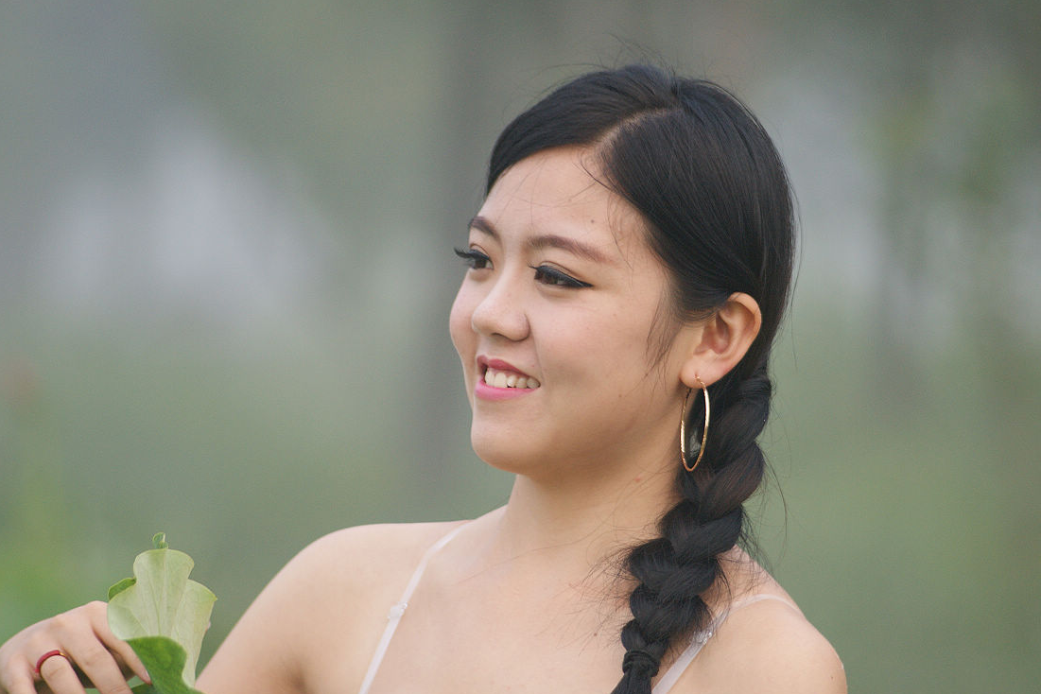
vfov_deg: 3.8
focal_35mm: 366
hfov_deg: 5.6
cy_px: 376
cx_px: 549
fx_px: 10583
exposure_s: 1/320
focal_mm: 210
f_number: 4
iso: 200
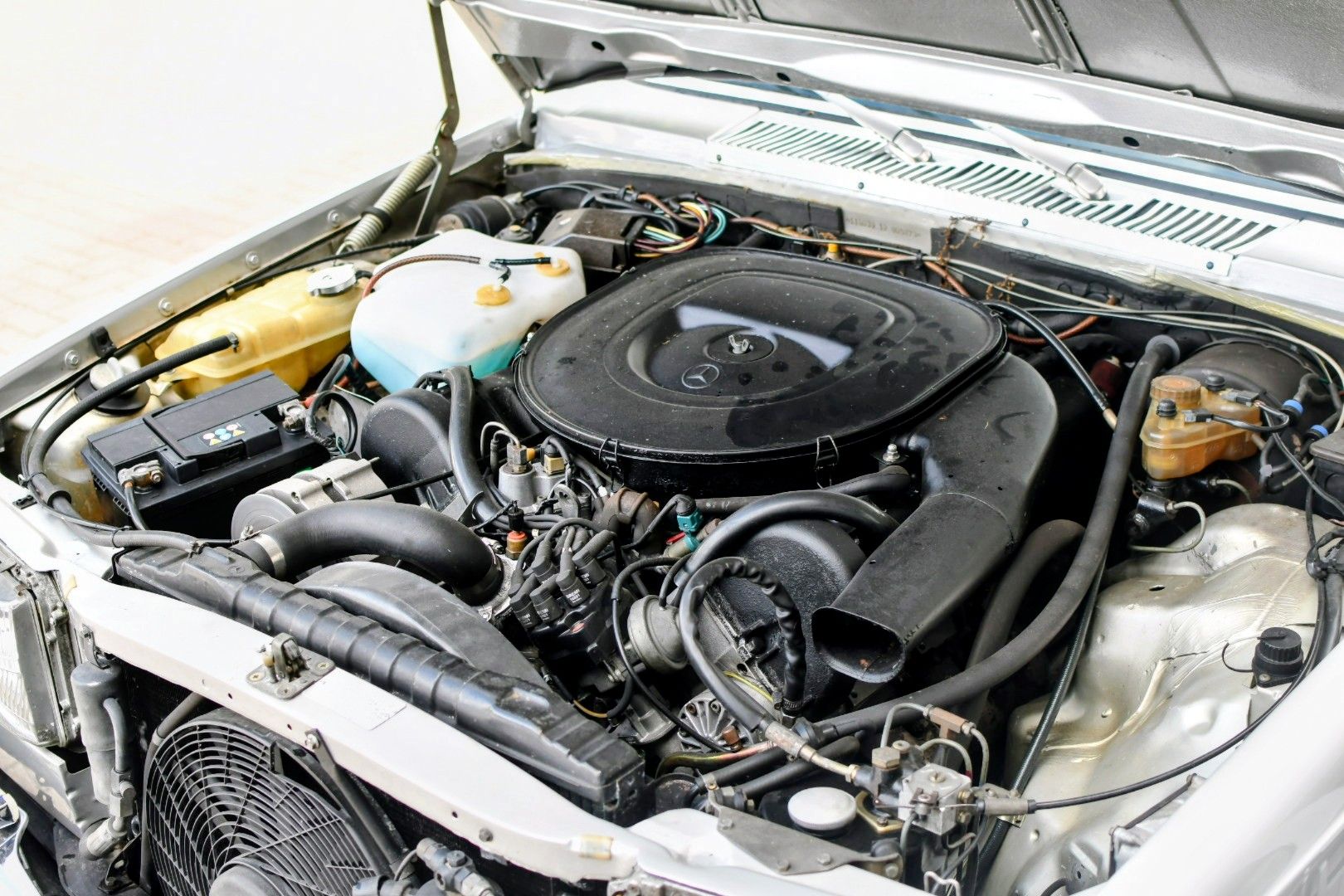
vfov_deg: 26.0
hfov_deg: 38.2
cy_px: 448
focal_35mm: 52
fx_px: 1941
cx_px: 672
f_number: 3.2
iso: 400
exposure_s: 1/250
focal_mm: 35
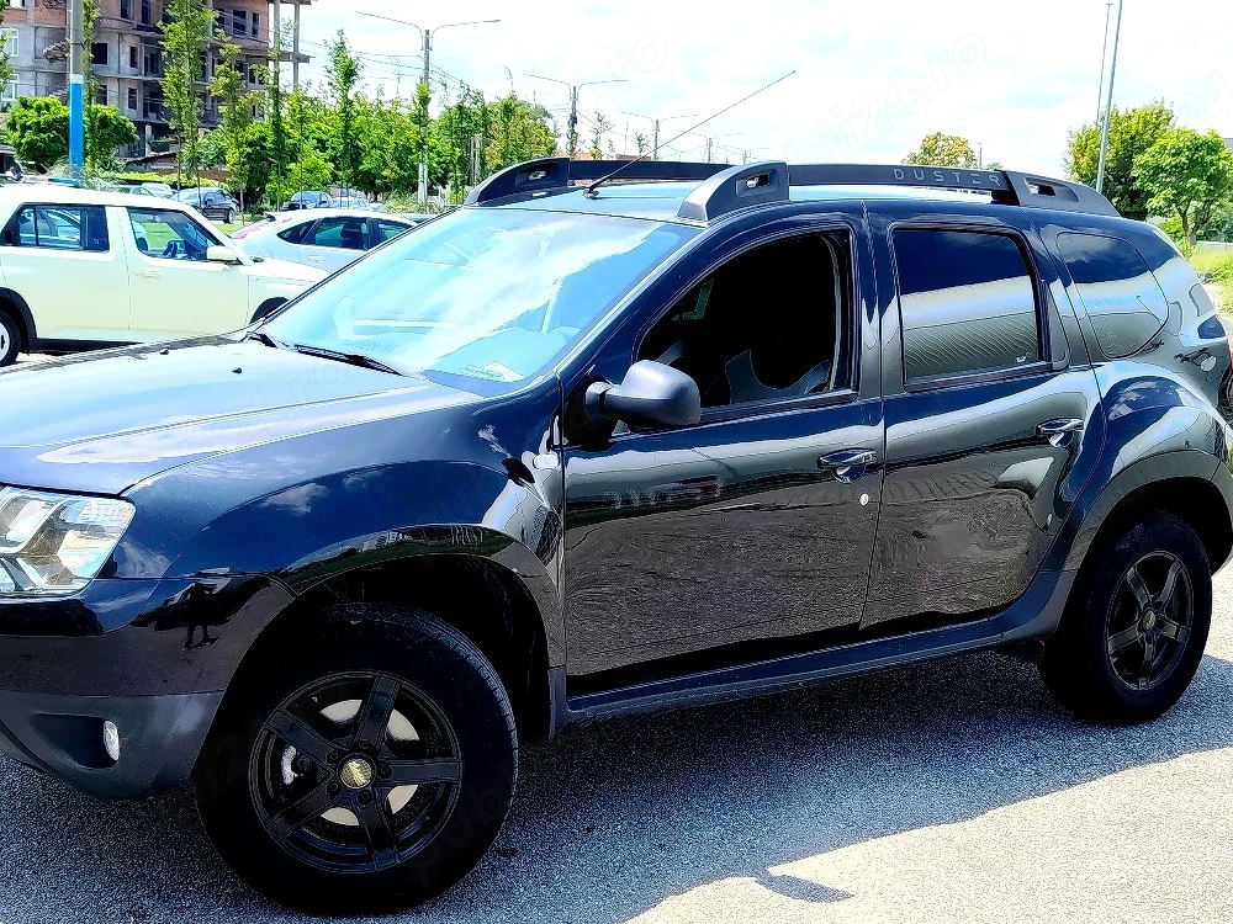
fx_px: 1638
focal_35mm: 46
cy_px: 462
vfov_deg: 31.5
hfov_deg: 41.2
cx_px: 616
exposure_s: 1/1000
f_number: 1.7
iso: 52
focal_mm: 5.24
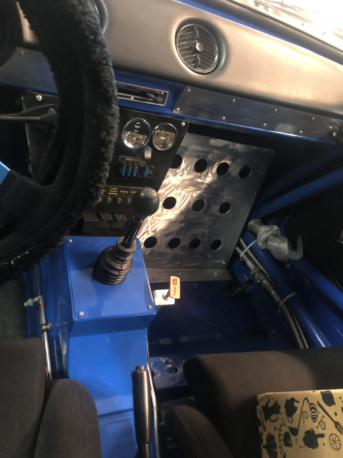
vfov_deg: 63.4
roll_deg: -25.4
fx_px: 370
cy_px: 229
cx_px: 172
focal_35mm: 28
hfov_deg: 49.7
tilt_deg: -37.1
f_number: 1.8
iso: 100
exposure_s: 1/5
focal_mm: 3.99
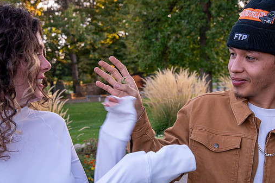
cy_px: 93
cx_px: 138
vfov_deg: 24.6
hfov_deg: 36.3
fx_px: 420
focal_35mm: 55
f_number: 8
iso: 1250
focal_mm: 48
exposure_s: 1/125
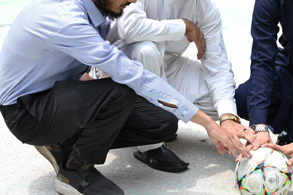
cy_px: 62
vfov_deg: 13.8
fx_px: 805
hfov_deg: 20.2
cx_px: 261
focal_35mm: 99
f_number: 5.6
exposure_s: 1/125
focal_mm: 54
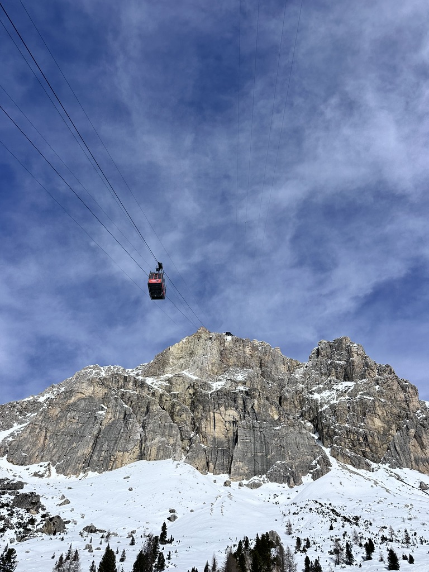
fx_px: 397
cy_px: 286
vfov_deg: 71.6
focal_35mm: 24
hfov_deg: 56.8
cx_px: 214
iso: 100
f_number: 1.78
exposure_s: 1/15625
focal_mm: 6.86
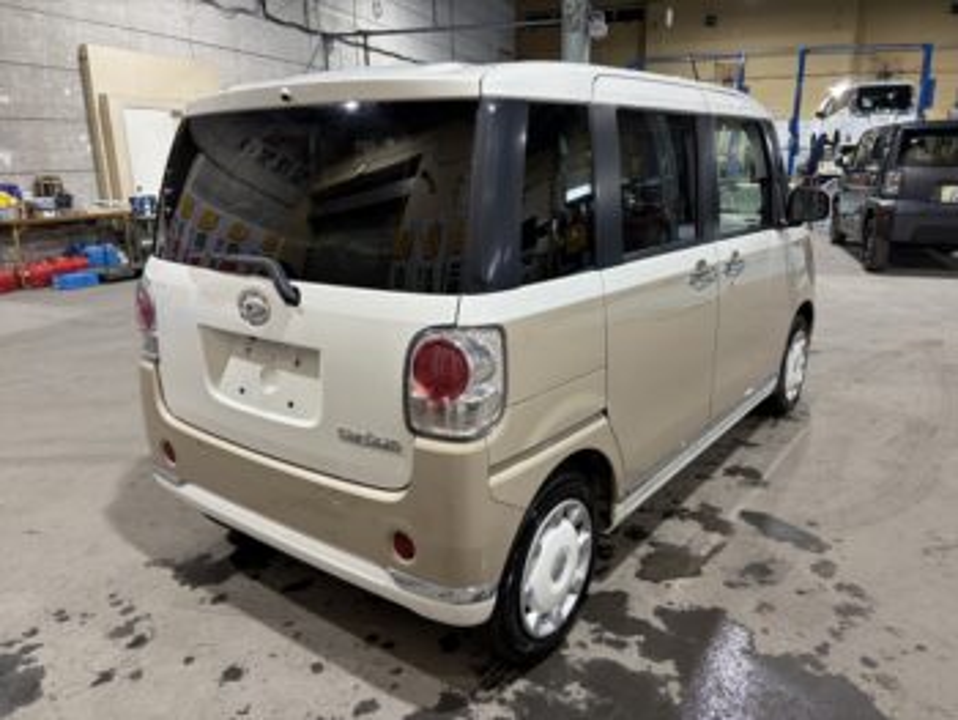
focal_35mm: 26
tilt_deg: -15.9
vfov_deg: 53.1
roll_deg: +1.6
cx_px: 479
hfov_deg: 67.3
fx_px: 720
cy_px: 360
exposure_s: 1/50
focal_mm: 5.96
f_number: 1.6
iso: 100
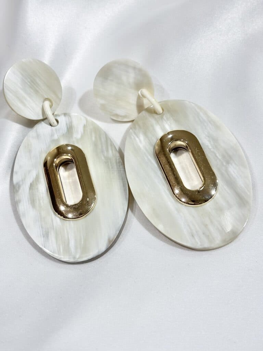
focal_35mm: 52
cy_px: 176
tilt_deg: -49.2
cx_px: 132
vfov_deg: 36.8
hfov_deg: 28.0
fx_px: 527
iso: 32
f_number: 1.6
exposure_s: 1/205
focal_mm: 5.96
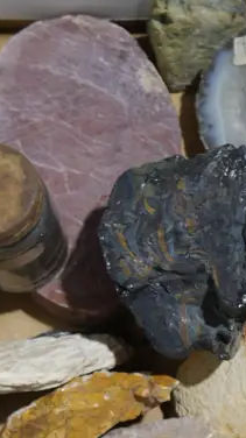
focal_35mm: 95
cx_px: 269
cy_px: 447
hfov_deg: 12.5
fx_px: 1104
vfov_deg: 21.6
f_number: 3.6
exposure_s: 1/60
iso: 200
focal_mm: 16
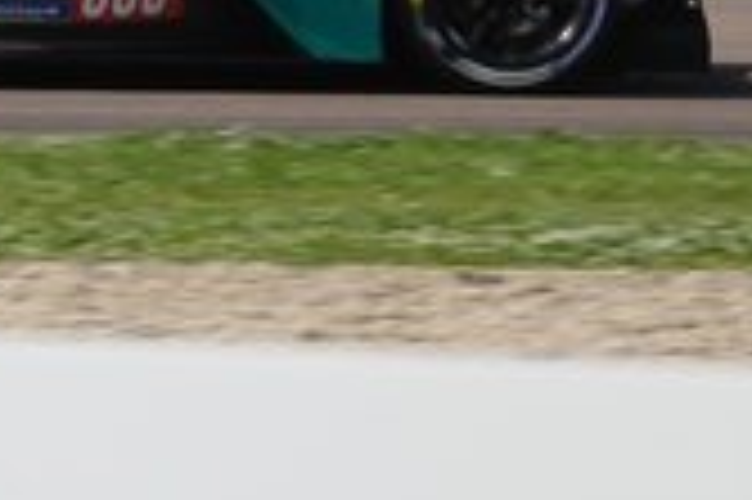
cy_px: -18
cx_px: -135
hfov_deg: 4.6
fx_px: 9245
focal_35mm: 443
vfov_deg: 3.1
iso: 125
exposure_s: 1/800
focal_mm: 60.29
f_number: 5
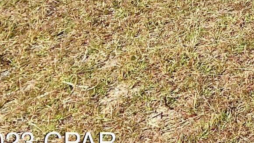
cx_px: 606
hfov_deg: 11.9
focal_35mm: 146
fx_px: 983
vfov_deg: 7.3
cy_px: -304
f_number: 1.8
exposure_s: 1/2688
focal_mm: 4.25
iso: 32
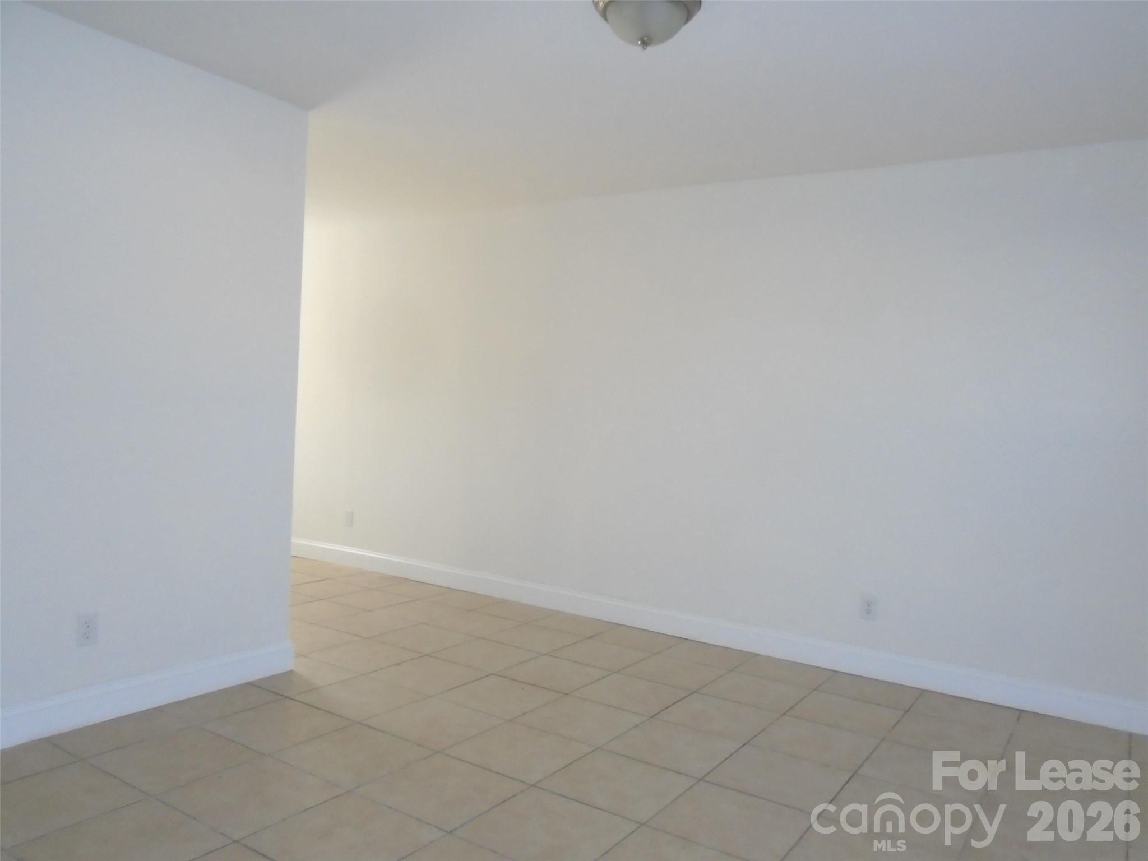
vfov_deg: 53.1
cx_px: 574
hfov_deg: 67.3
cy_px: 430
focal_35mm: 26
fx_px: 862
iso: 400
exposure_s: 1/200
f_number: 3.2
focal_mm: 4.6
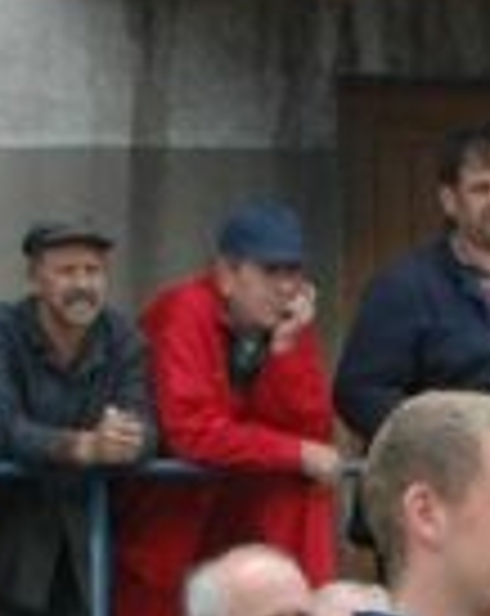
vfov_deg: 5.7
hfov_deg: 4.6
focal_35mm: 337
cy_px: 825
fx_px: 6130
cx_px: 517
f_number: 9
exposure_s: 1/160
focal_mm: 32
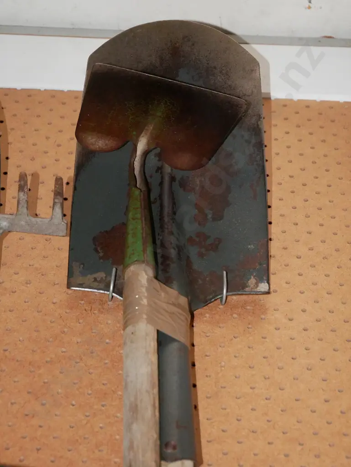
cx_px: 176
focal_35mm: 100
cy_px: 234
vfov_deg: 19.6
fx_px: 1351
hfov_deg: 14.8
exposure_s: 1/60
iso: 3200
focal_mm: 50
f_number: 5.6
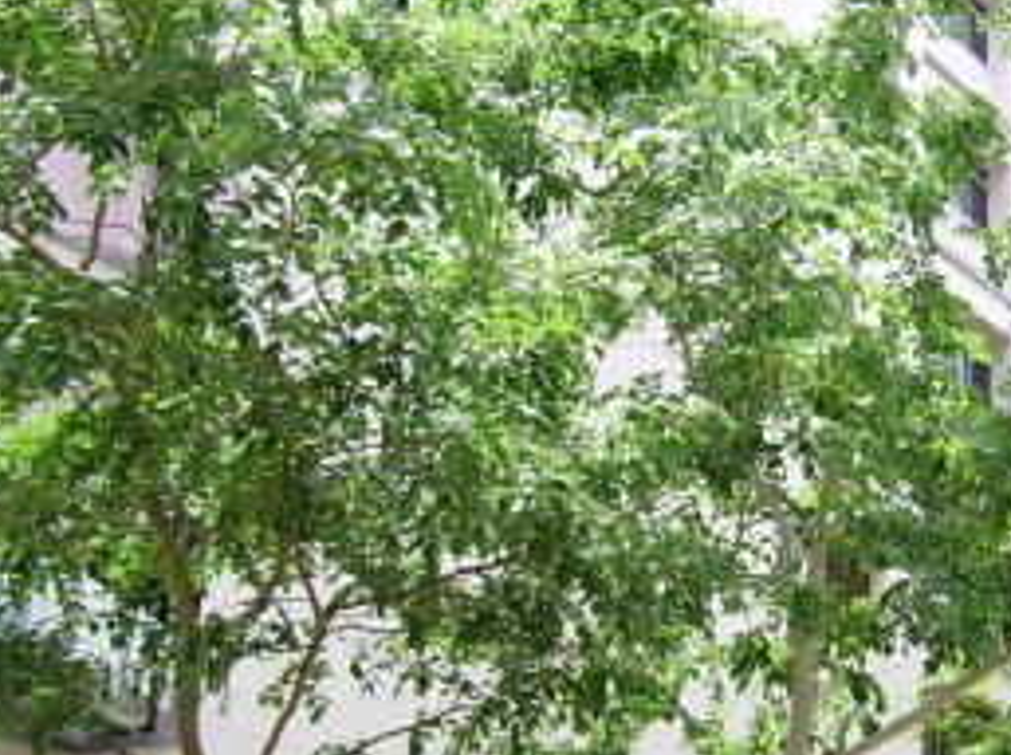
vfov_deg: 19.3
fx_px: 2187
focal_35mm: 75
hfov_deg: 25.6
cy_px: 661
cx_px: 799
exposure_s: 1/594
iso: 50
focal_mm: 5.95
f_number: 2.8
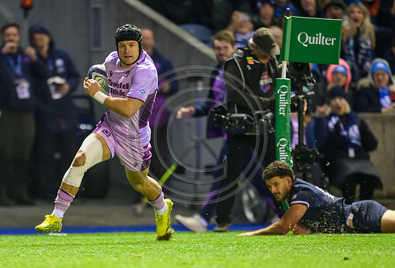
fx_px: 7845
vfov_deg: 2.0
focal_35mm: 711
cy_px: 168
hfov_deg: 2.9
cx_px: 143
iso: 8000
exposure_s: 1/500
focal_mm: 560
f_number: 4
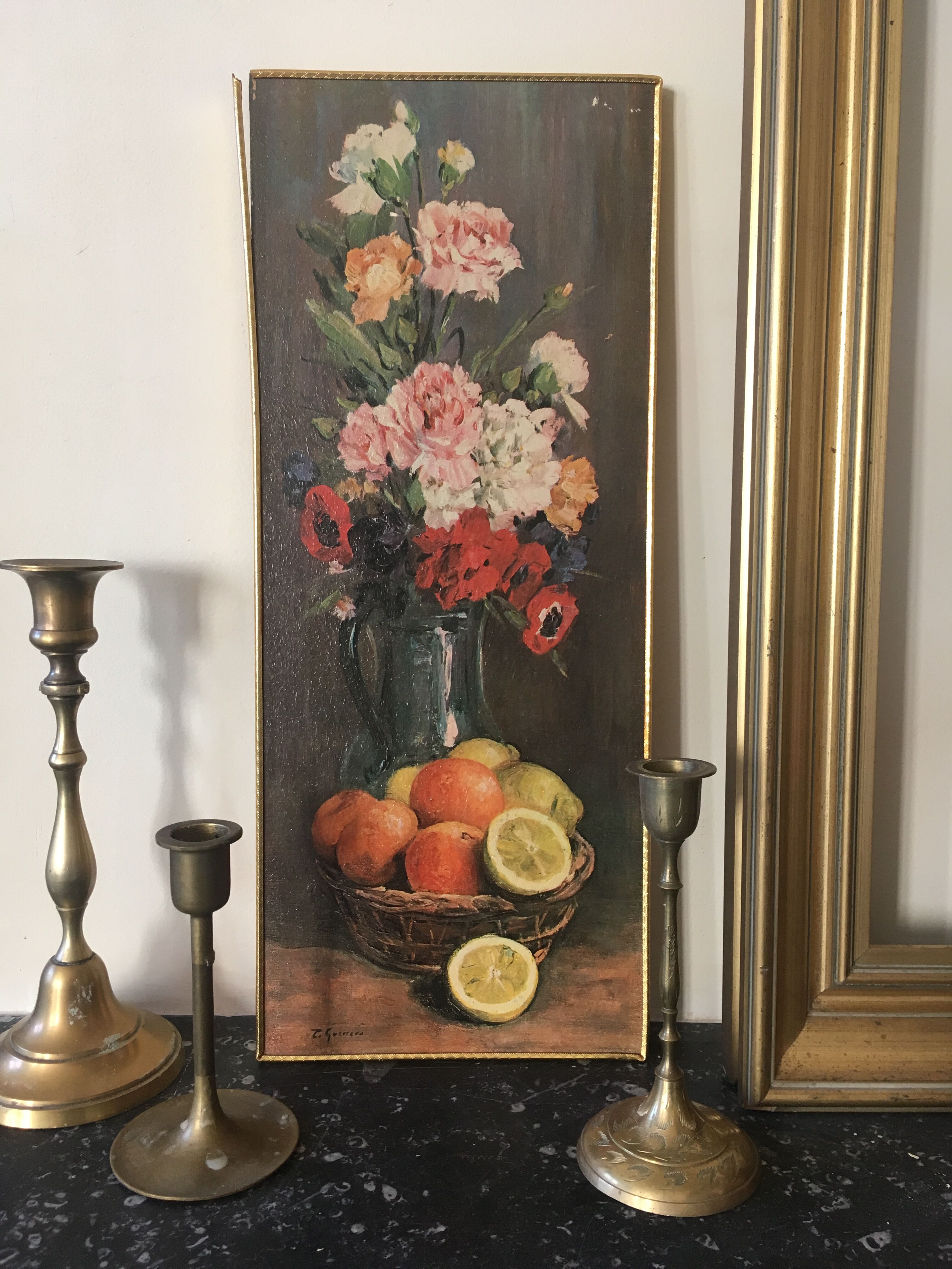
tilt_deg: -9.3
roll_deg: +0.8
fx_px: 1063
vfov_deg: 61.7
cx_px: 476
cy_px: 634
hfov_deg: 48.2
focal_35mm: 29
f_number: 2.2
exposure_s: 1/33
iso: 50
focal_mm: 4.15
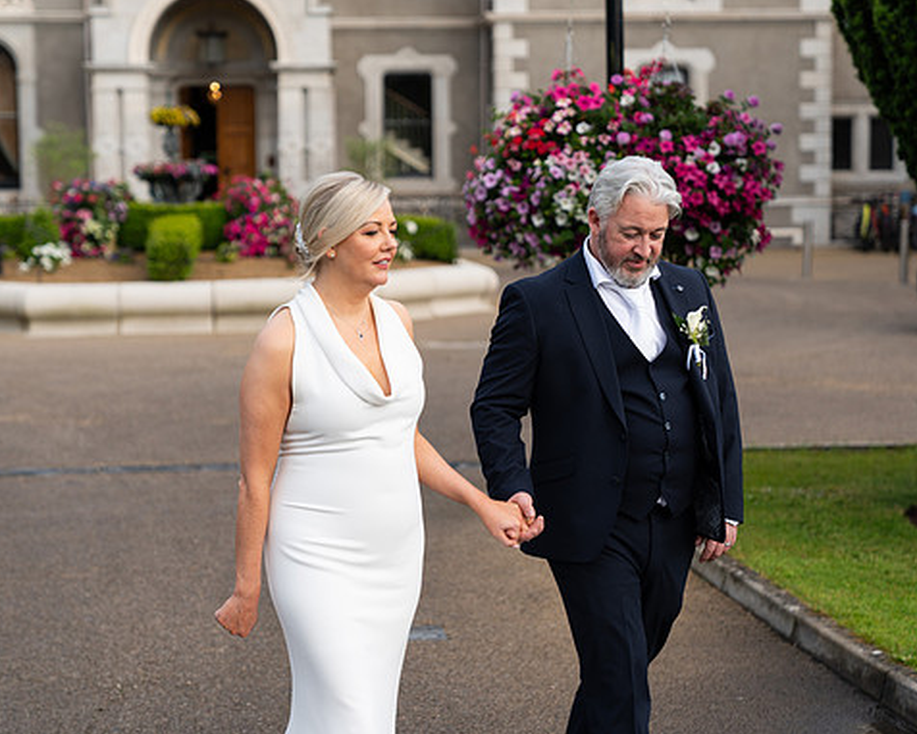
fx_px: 2172
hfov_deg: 23.8
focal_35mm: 80
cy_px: 369
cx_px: 451
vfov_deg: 19.2
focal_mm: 70
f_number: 2.8
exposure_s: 1/200
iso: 125
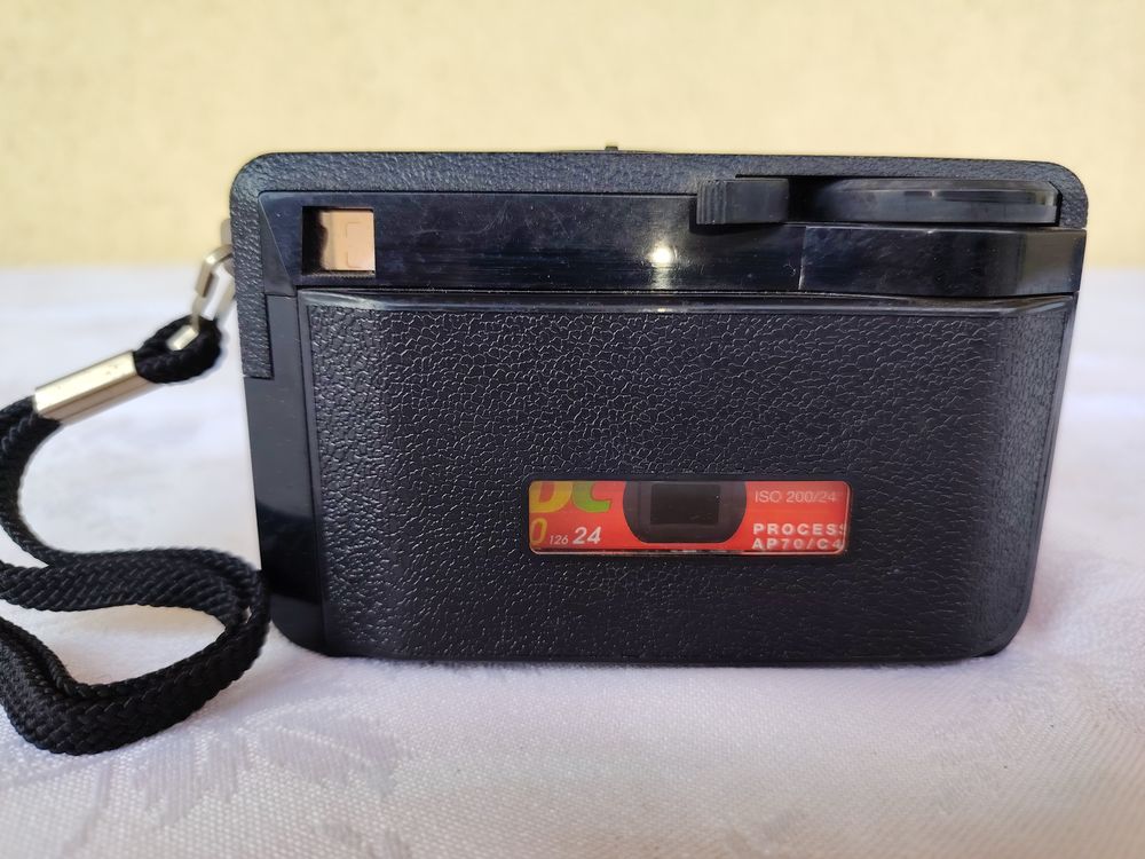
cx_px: 572
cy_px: 430
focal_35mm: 24
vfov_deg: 56.8
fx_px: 794
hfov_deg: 71.6
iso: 100
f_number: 1.75
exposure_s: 1/146
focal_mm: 5.25
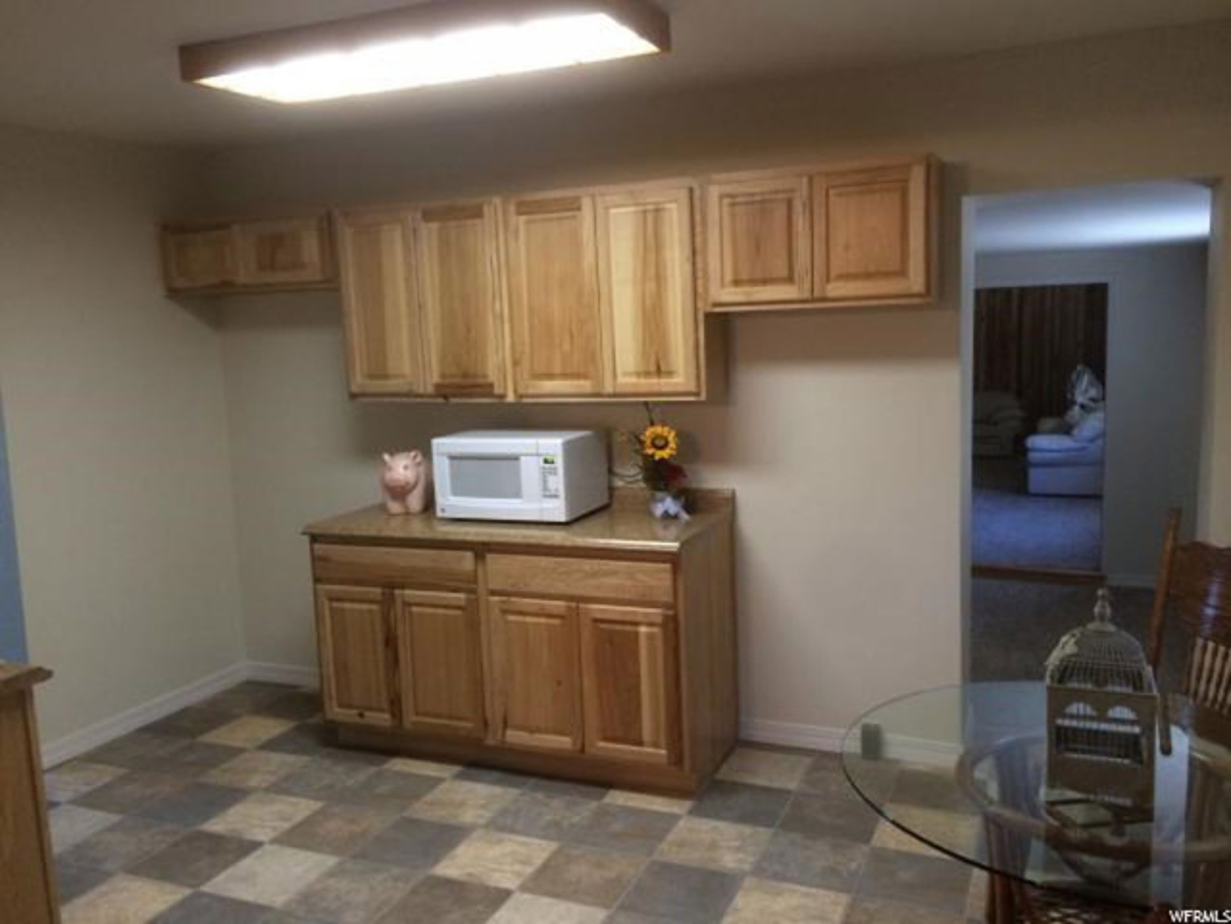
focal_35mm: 29
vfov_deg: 48.2
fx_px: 1031
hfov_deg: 61.7
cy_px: 462
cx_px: 616
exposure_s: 1/30
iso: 200
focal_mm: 4.15
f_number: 2.2
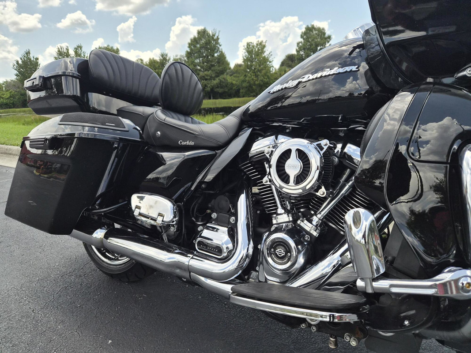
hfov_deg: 73.9
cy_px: 176
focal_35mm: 23
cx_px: 236
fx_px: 313
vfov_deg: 58.9
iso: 80
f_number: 1.8
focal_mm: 5.4
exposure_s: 1/4464
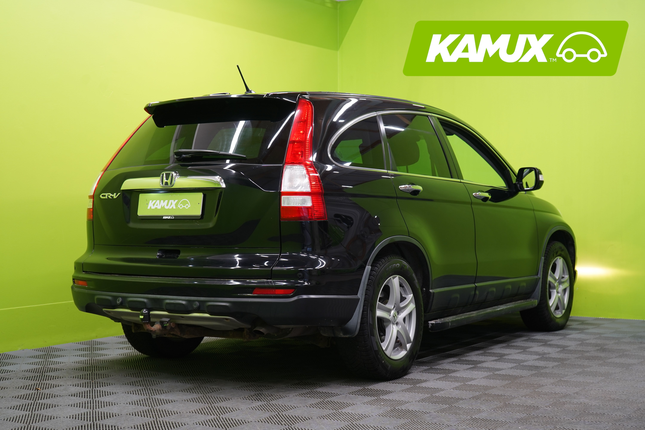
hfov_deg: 36.2
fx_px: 985
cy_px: 215
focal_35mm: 55
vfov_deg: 24.6
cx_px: 322
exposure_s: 1/30
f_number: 5
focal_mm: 55
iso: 500
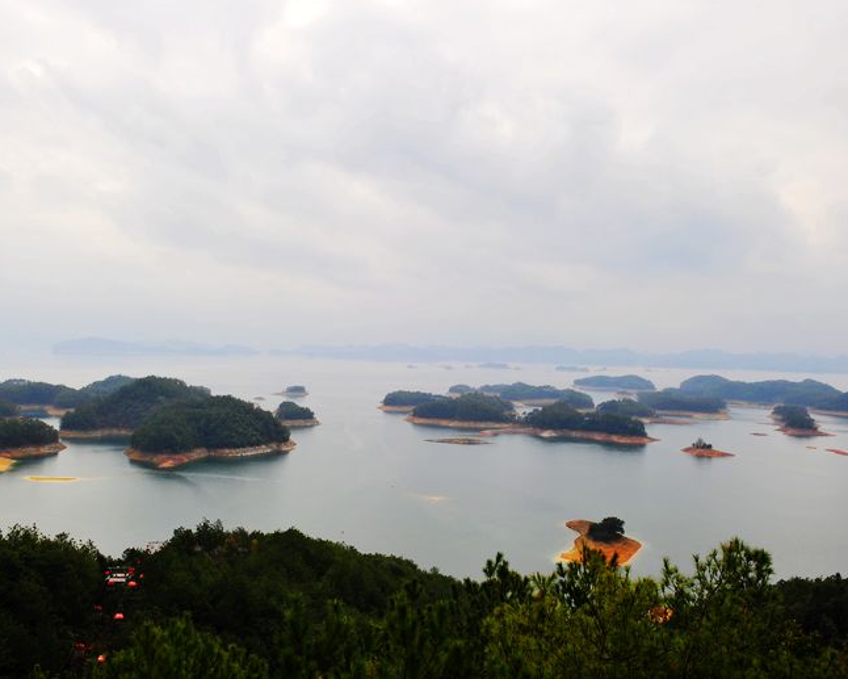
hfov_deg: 50.2
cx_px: 396
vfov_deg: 41.2
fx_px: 904
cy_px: 332
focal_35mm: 36
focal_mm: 31
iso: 200
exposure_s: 1/320
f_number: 9
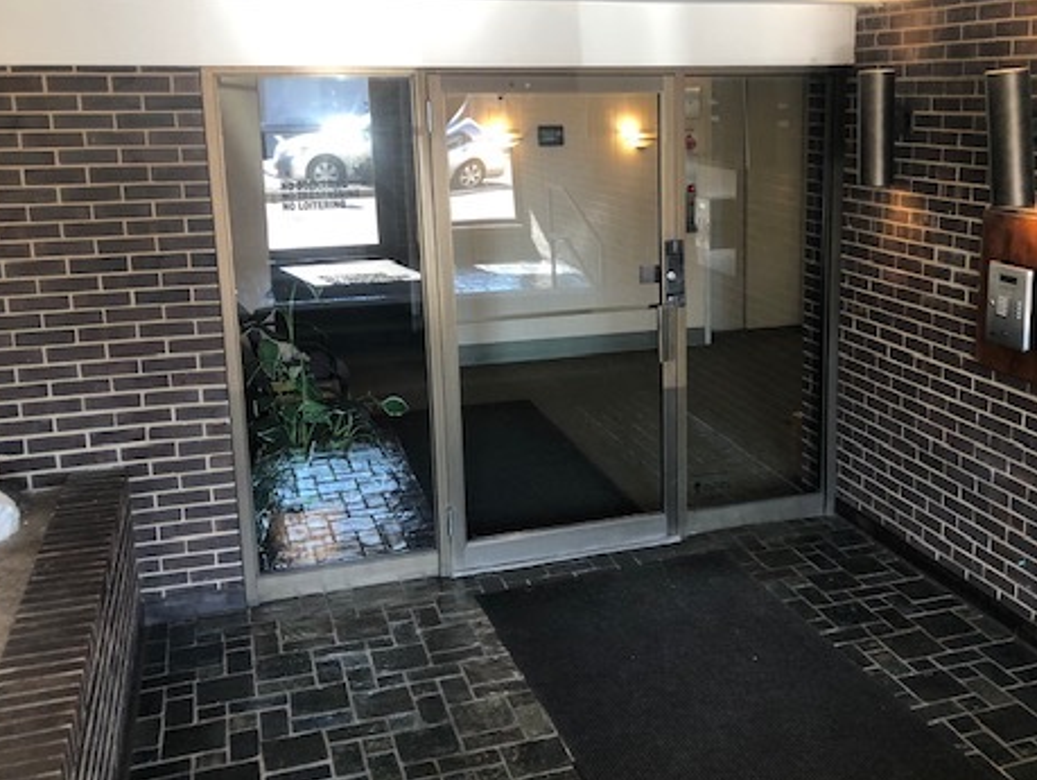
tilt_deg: -12.4
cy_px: 355
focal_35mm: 39
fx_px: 1169
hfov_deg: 47.0
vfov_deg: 36.8
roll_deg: +0.3
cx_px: 694
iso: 32
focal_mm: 3.99
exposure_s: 1/30
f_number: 1.8
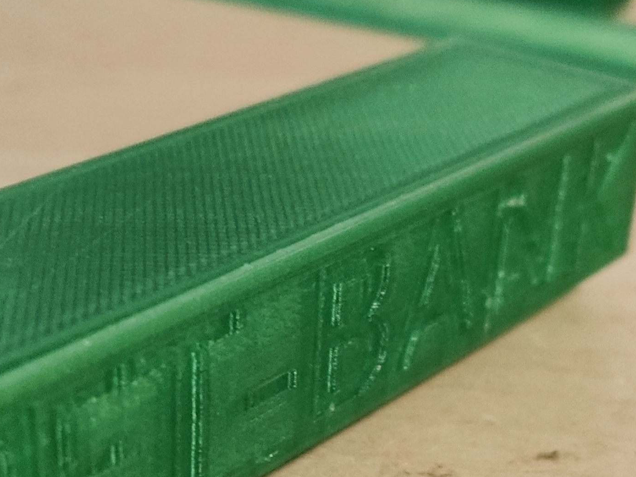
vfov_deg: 19.5
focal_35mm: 75
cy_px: 368
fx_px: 1378
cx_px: 288
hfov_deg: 26.0
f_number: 1.75
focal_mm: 4.75
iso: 6816
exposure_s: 1/50
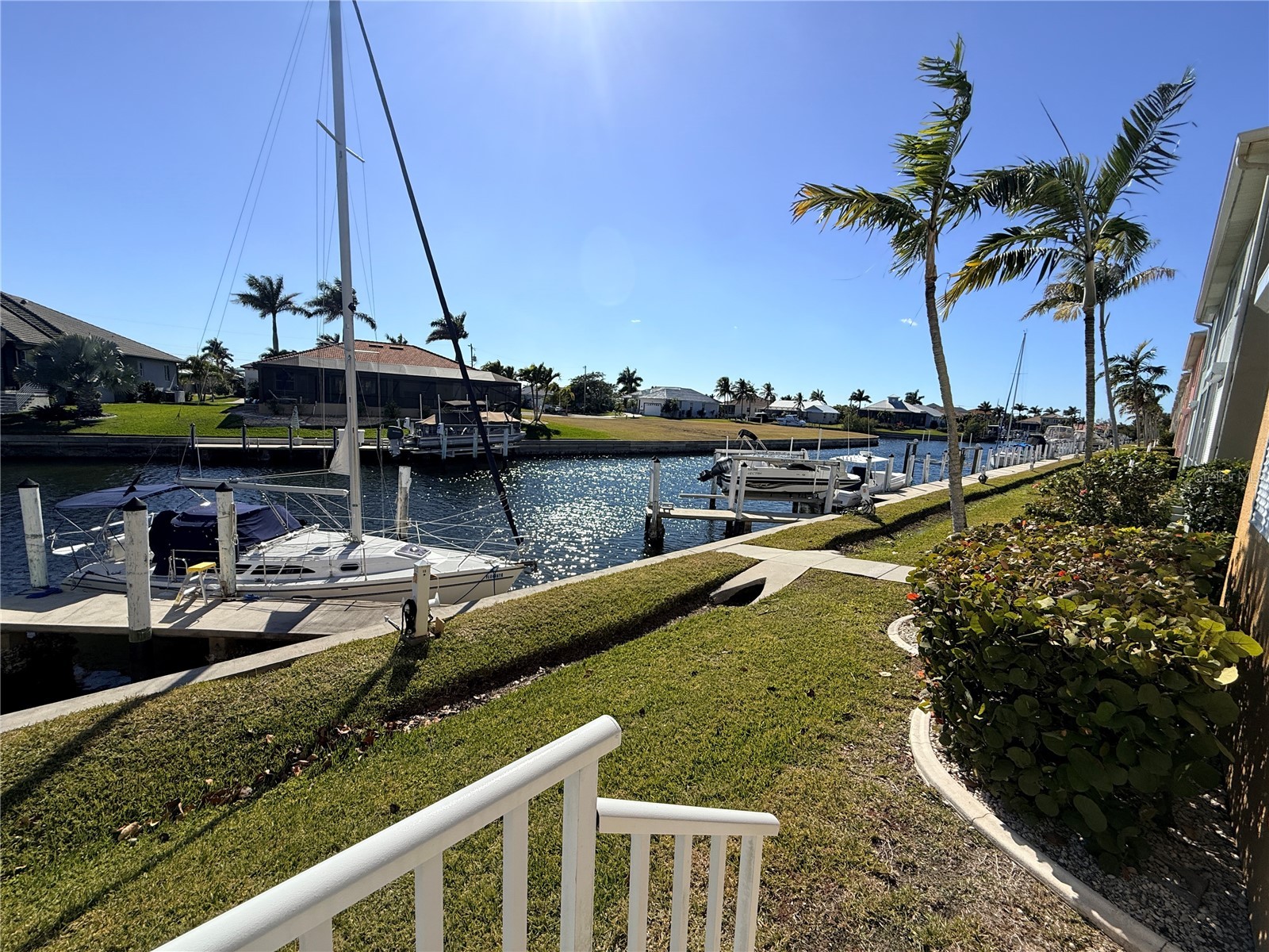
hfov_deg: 102.1
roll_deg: -2.7
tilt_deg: -6.4
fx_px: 513
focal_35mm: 14
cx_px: 634
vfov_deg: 85.7
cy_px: 476
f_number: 2.2
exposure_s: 1/3663
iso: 50
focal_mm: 2.22
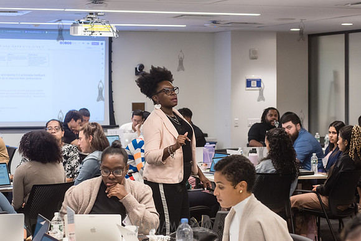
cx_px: 179
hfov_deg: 22.5
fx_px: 909
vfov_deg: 15.1
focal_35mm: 91
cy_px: 109
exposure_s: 1/250
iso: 2500
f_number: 4.5
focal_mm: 80
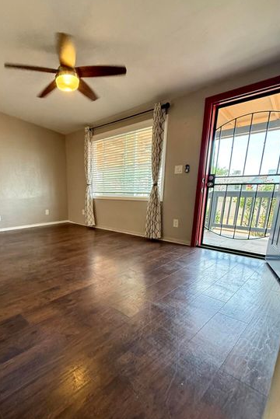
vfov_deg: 89.4
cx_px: 92
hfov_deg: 65.5
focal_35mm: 18
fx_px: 210
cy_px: 238
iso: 500
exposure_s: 1/120
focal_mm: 2.22
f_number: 2.2
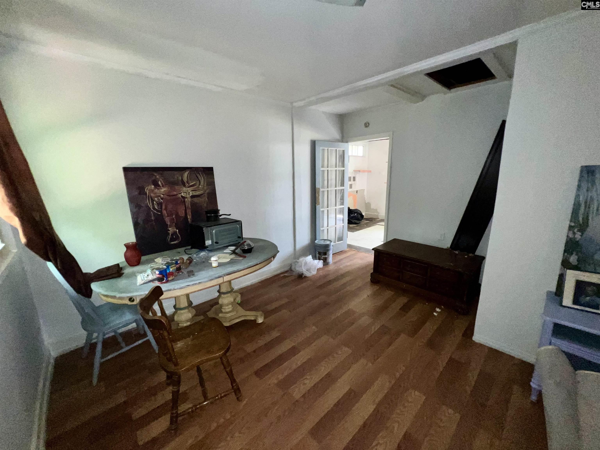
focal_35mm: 13
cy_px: 225
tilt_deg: -12.8
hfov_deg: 106.2
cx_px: 300
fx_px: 225
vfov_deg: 89.9
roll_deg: +0.6
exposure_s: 1/60
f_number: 1.8
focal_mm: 1.57
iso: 125
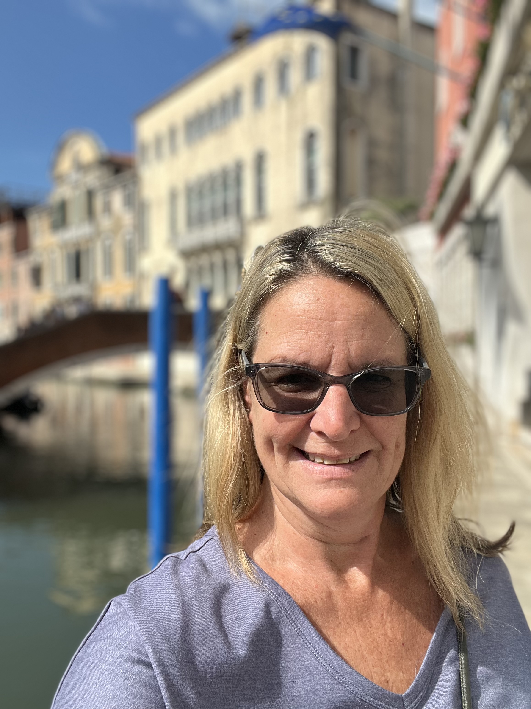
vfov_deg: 60.0
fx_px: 614
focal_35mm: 30
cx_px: 266
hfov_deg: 46.8
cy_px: 354
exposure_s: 1/981
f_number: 2.2
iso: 32
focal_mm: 2.71
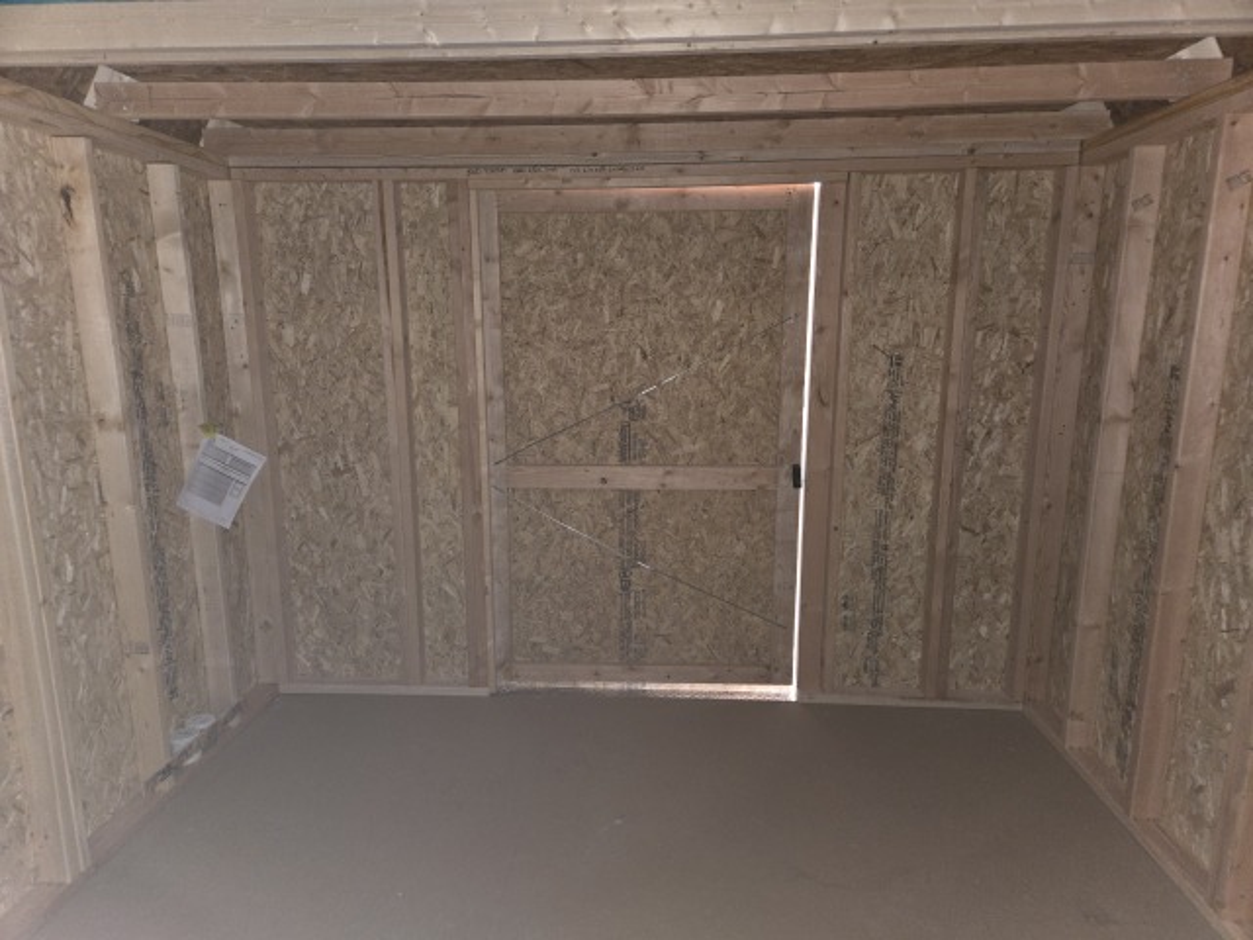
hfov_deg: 73.9
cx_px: 626
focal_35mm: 23
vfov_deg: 58.9
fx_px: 833
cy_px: 470
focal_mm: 5.4
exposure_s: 1/12
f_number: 1.8
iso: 160
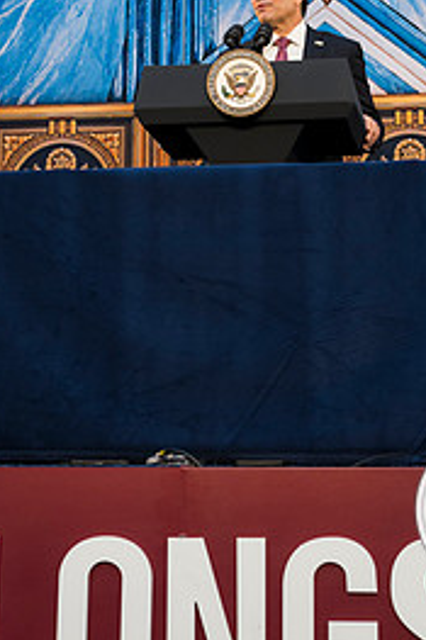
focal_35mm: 89
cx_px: 292
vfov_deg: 22.5
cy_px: 119
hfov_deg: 15.3
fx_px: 1582
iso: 220
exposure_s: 1/200
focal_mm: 35
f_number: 2.8
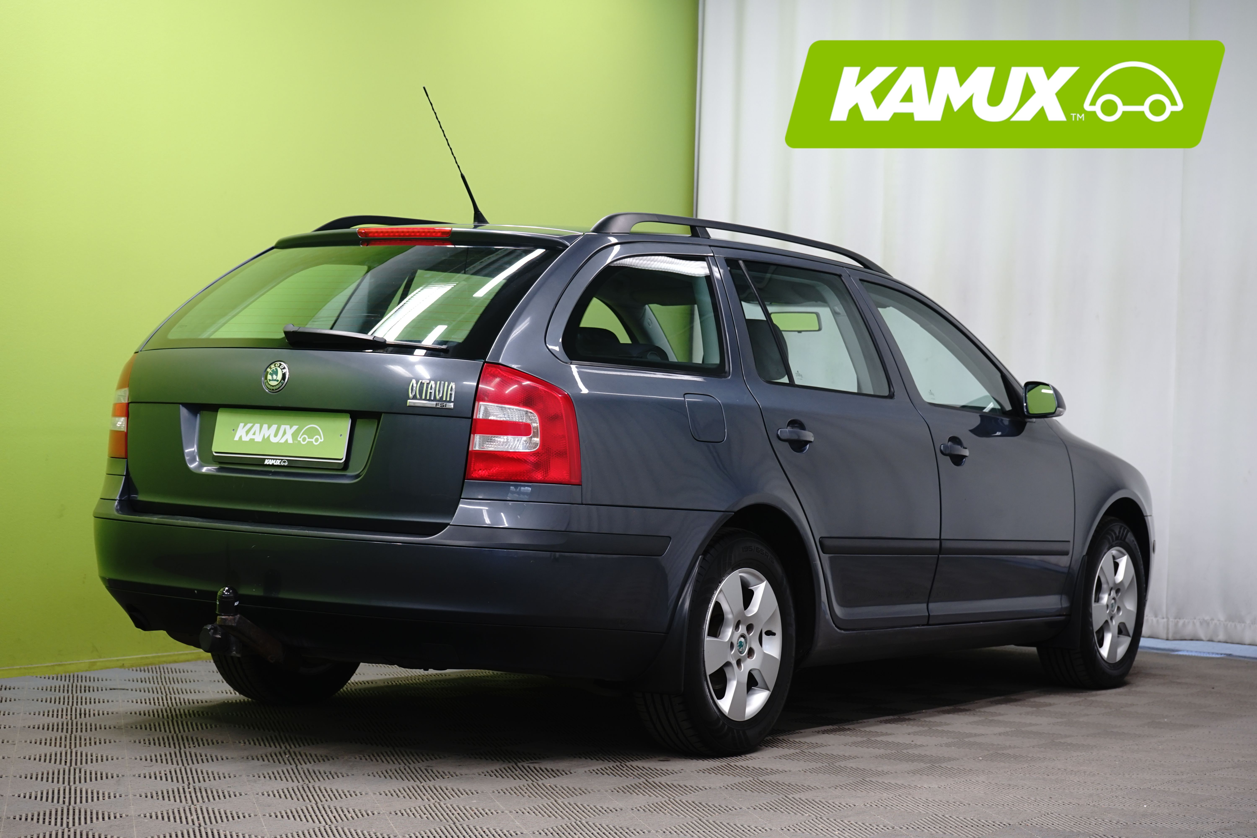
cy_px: 419
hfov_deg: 28.8
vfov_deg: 19.5
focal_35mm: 70
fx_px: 2444
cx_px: 628
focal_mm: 70
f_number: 7.1
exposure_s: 1/6
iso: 400
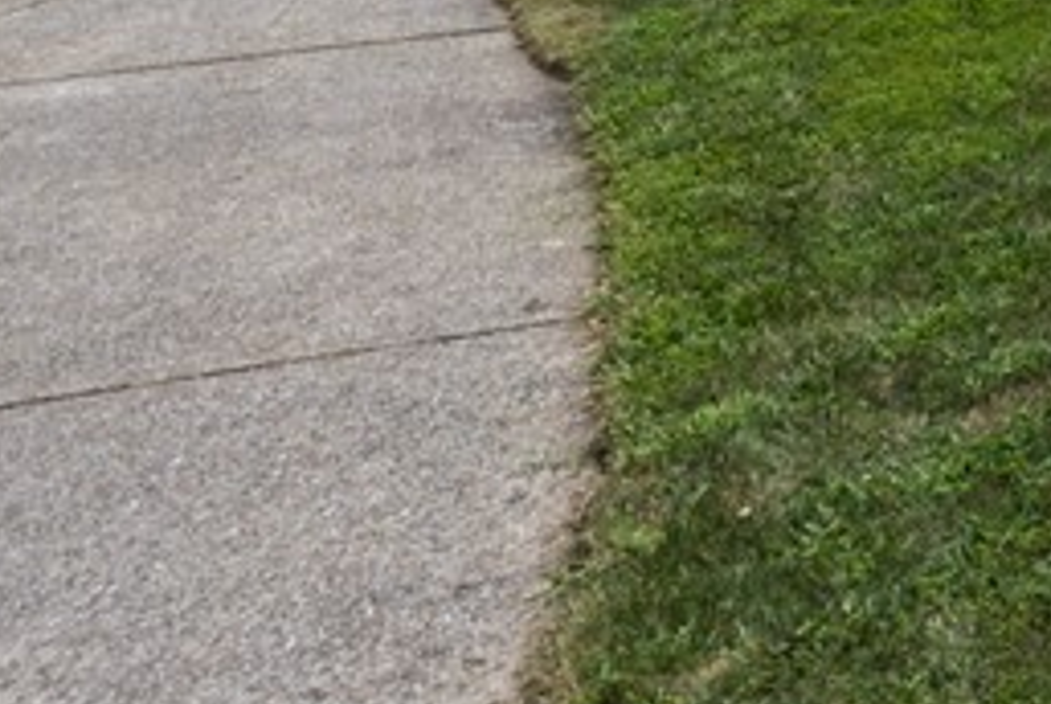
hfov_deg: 21.1
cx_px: 1936
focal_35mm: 59
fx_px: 1724
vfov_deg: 18.6
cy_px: -516
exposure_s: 1/1600
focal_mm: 14
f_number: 9
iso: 200
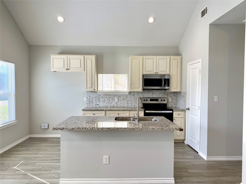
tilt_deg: -2.2
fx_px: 171
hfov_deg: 71.6
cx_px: 123
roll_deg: -0.1
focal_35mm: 24
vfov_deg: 56.8
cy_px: 92
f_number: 1.78
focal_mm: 6.76
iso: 80
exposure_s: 1/170
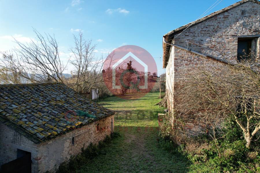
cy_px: 86
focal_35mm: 22
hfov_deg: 78.6
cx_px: 130
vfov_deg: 57.2
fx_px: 159
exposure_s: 1/800
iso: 100
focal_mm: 8.38
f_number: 2.8
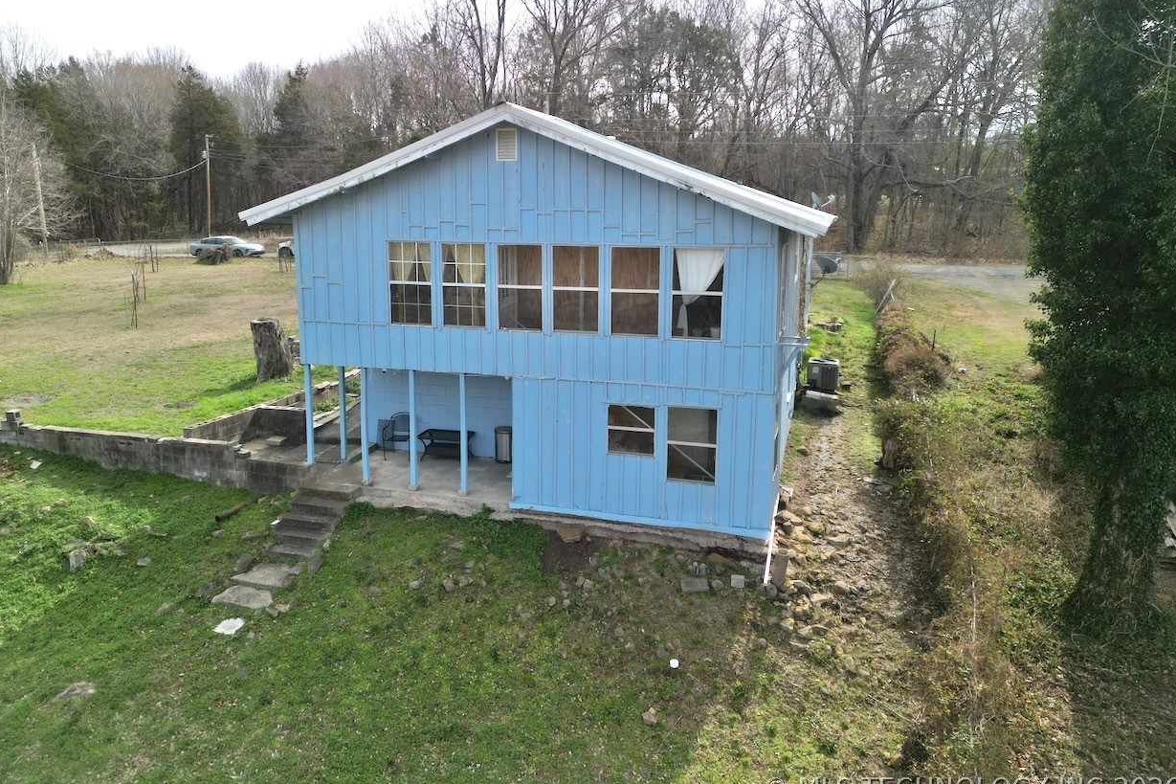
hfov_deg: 69.4
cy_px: 348
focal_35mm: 26
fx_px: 849
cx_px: 575
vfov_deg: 49.4
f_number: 1.7
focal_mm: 6.72
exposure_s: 1/725
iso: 110
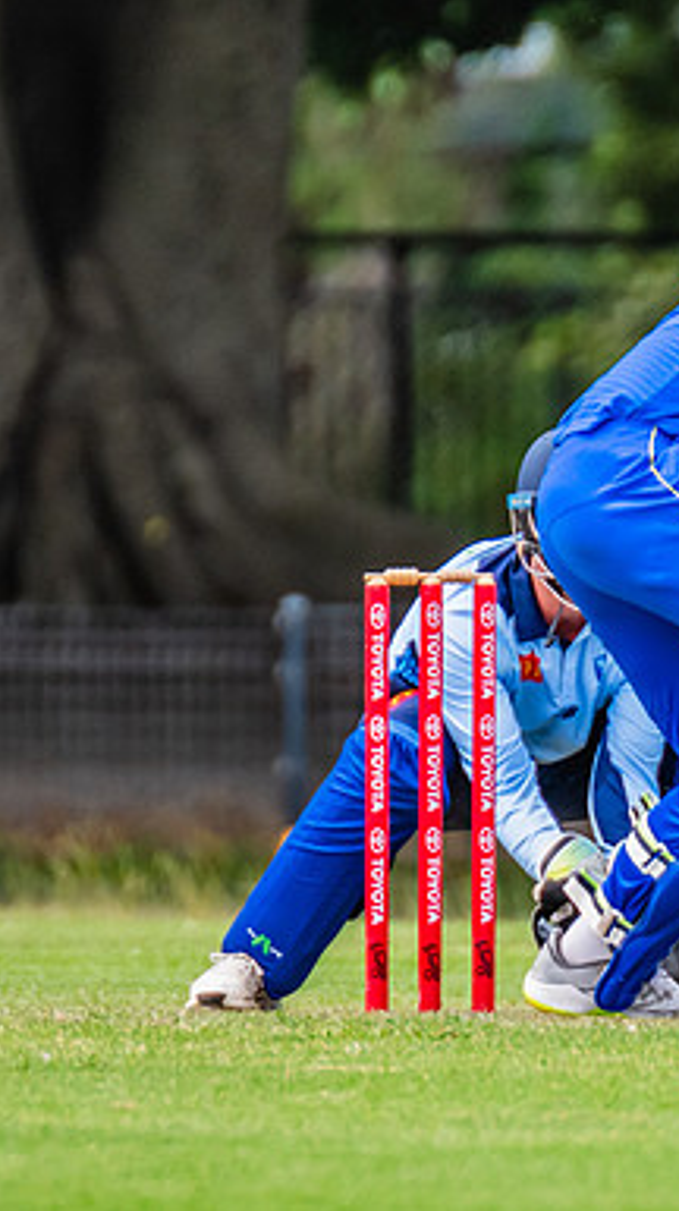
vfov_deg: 1.3
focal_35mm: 1634
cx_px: 834
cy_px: 542
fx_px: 52404
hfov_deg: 0.7
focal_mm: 600
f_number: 6.3
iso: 800
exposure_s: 1/1600
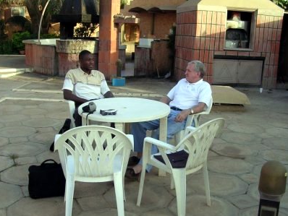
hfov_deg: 43.8
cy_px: 121
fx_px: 358
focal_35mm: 43
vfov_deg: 33.6
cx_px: 147
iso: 100
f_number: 2.8
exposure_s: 1/321
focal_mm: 5.8
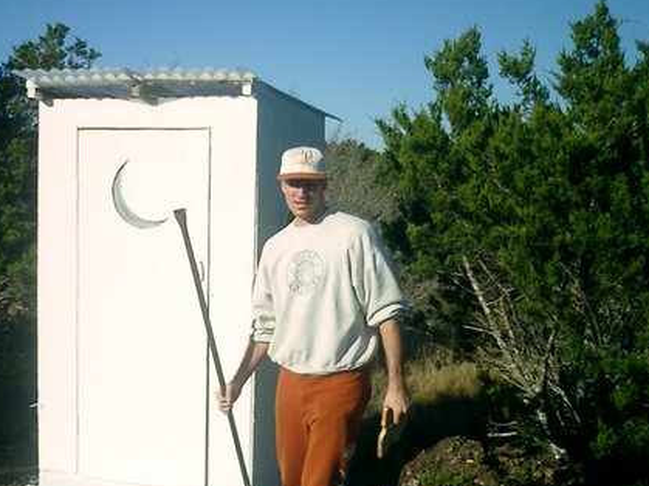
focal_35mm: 55
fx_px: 1031
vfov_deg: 26.5
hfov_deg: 34.8
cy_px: 286
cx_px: 251
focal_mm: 7.5
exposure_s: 1/2500
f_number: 3.2
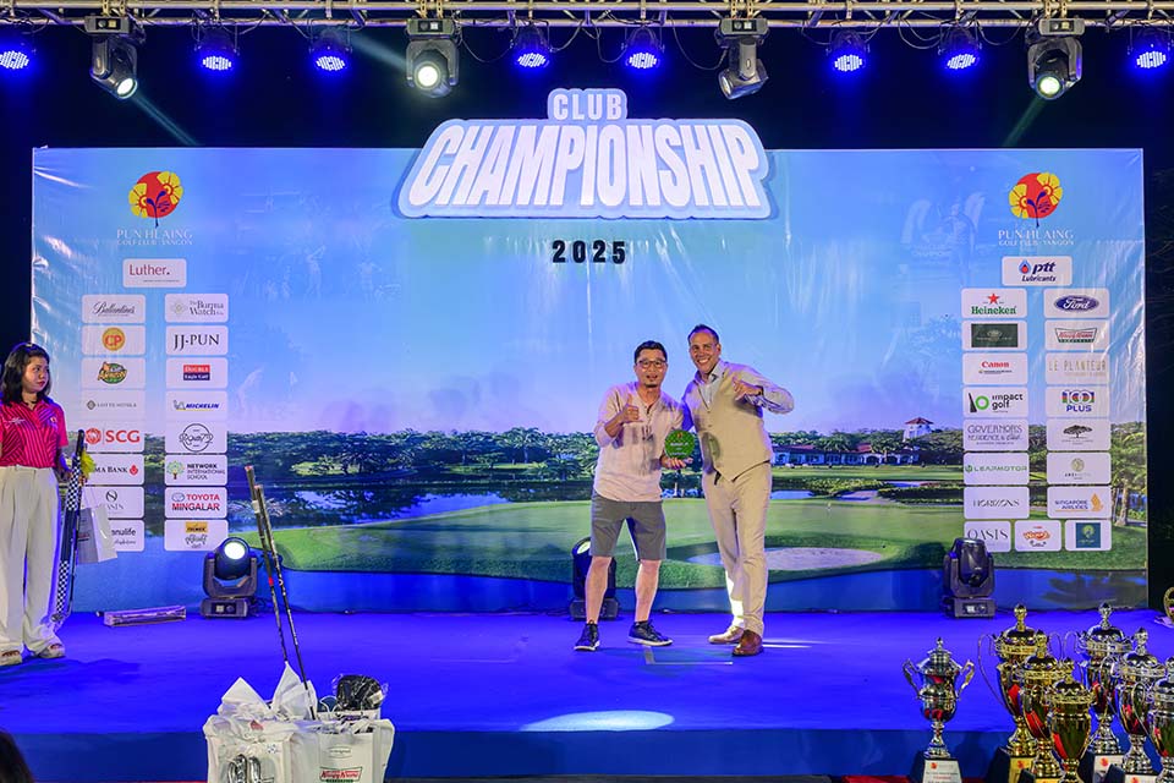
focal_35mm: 36
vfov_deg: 36.9
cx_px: 587
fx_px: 1174
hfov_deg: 53.1
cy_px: 392
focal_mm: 36
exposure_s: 1/125
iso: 1000
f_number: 6.3
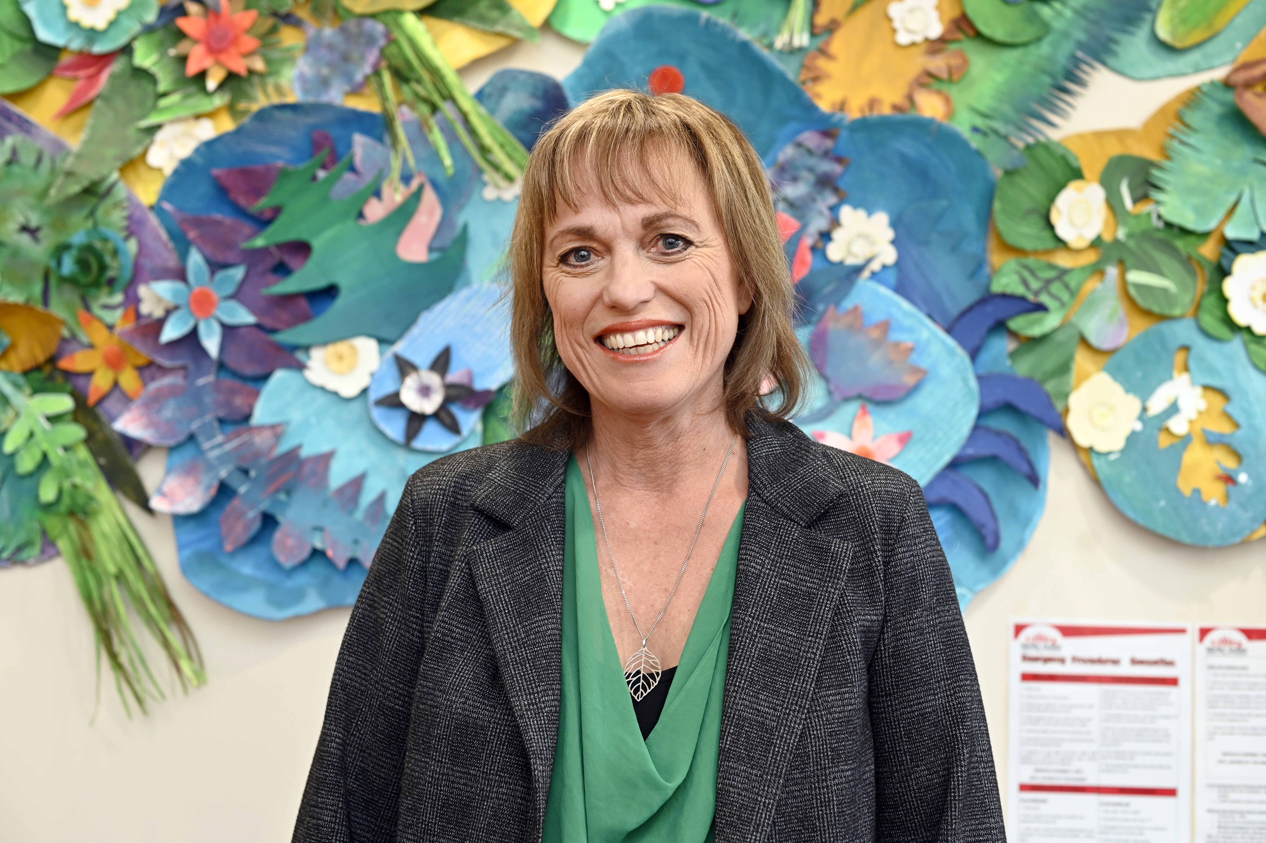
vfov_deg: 27.0
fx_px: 1757
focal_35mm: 50
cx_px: 633
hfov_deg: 39.6
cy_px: 422
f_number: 4
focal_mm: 50
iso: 720
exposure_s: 1/125
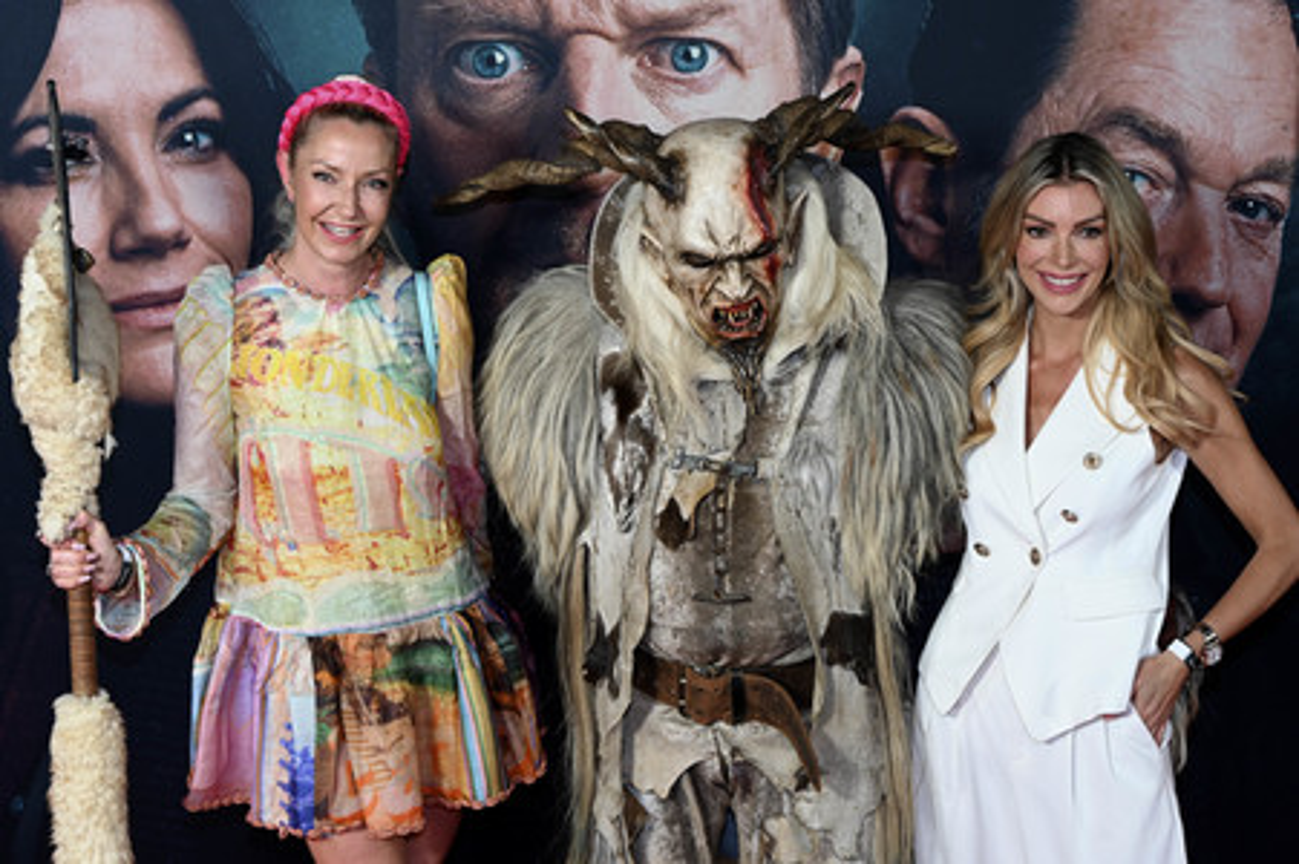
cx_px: 650
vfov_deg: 26.4
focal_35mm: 51
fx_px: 1839
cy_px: 432
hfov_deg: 38.9
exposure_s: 1/100
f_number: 5.6
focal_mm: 51
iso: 1250
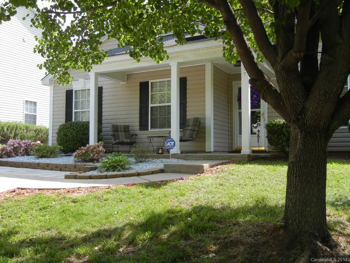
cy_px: 132
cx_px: 175
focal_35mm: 34
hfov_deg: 54.0
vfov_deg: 41.8
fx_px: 344
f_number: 3.6
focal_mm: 6.2
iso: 160
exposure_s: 1/300
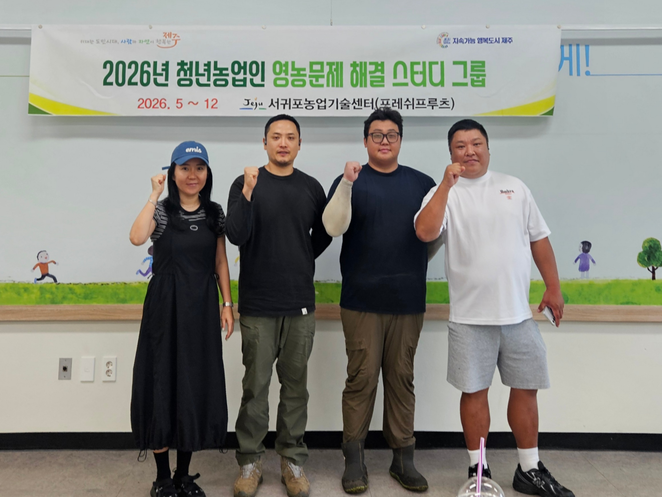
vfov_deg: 58.9
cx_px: 331
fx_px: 440
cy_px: 248
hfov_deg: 73.9
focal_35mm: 23
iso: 100
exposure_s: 1/120
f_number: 1.8
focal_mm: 5.4
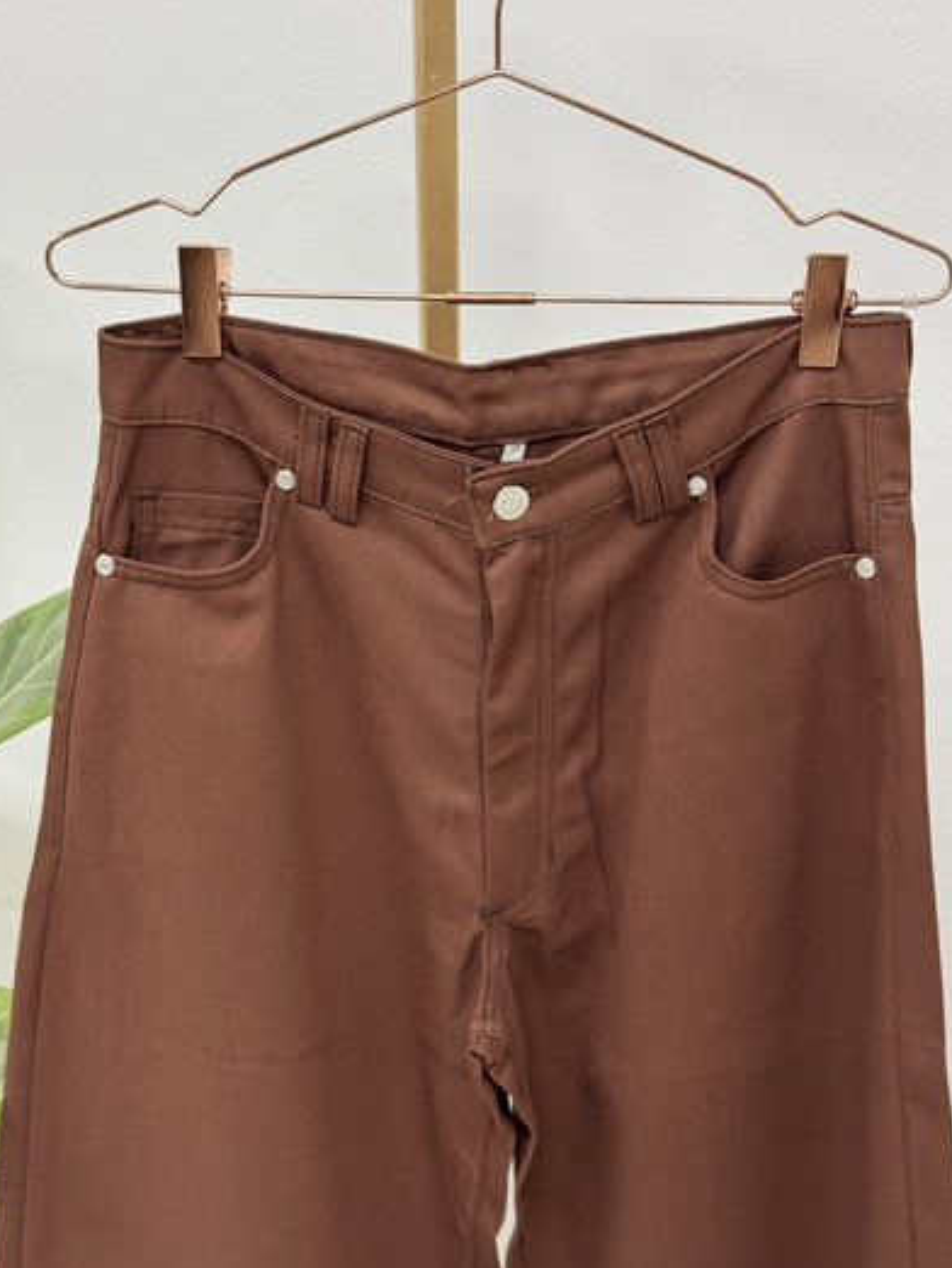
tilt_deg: -16.2
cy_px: 645
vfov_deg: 38.9
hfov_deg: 29.7
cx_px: 474
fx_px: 1795
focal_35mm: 49
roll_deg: +1.0
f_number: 1.78
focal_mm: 6.76
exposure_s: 1/33
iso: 200
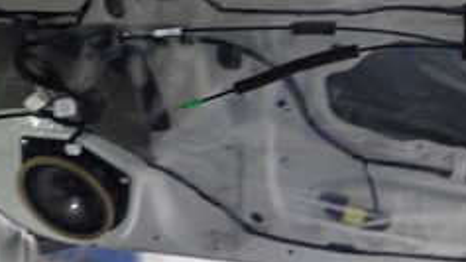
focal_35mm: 69
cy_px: 95
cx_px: 313
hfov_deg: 30.4
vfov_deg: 17.4
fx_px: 852
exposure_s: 1/30
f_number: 2
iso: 320
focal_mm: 4.5
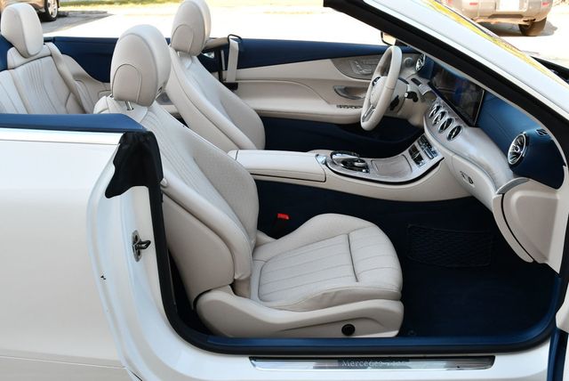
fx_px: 570
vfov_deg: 36.9
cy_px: 190
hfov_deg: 53.1
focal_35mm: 36
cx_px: 284
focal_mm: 18
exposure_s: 1/250
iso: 400
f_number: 5
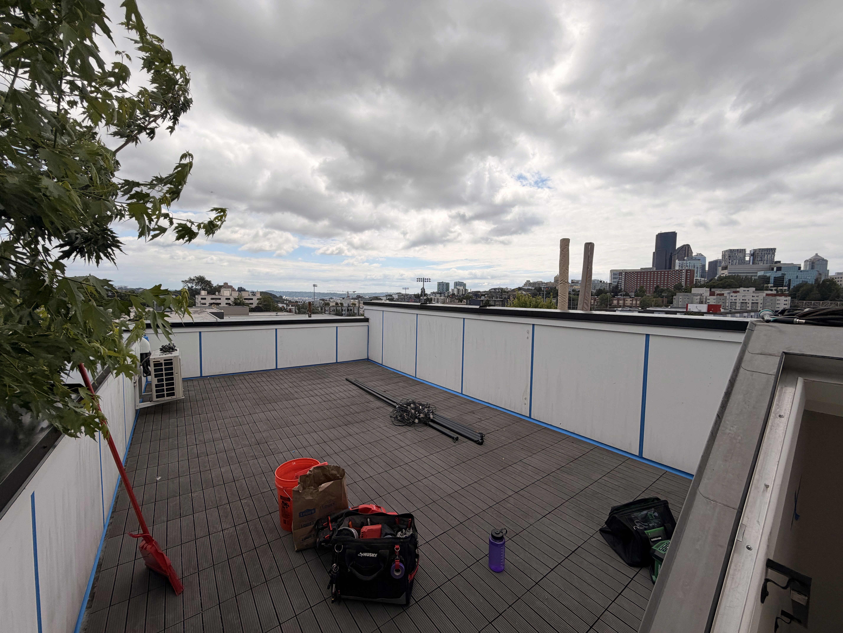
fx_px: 341
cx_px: 422
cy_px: 316
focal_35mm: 14
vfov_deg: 85.7
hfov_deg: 102.1
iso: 20
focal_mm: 2.22
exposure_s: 1/1572
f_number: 2.2
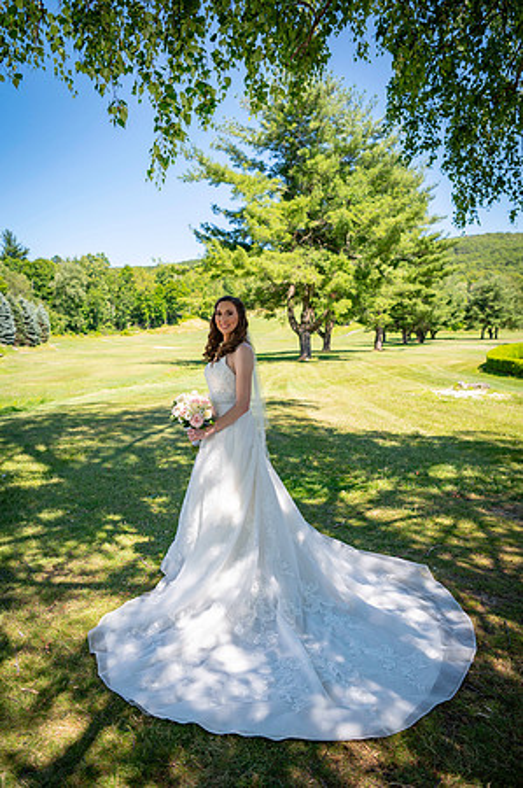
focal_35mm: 26
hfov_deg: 49.5
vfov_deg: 69.4
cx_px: 262
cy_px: 394
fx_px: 568
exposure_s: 1/800
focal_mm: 26
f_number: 3.2
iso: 100
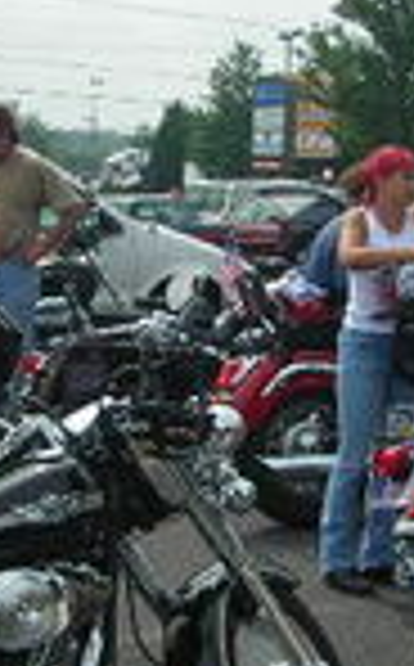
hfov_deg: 11.9
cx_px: 76
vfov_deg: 19.1
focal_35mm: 109
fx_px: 1975
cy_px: 292
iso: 50
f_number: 6.4
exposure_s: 1/200
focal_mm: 6.3
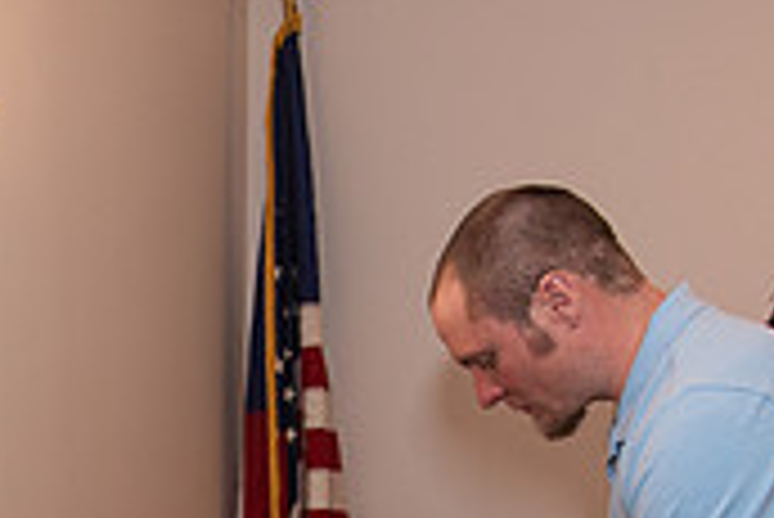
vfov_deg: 15.2
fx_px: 1743
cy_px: 854
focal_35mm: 81
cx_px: 50
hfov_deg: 24.2
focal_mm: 24
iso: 800
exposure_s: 1/200
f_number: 4
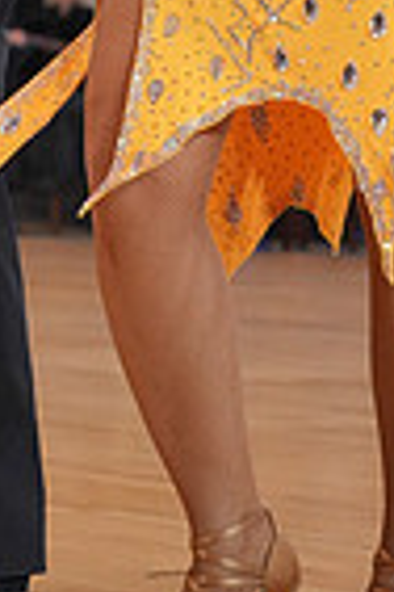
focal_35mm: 206
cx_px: 94
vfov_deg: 9.8
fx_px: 3382
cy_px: -176
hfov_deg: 6.7
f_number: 3.5
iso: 3200
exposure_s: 1/500
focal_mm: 50
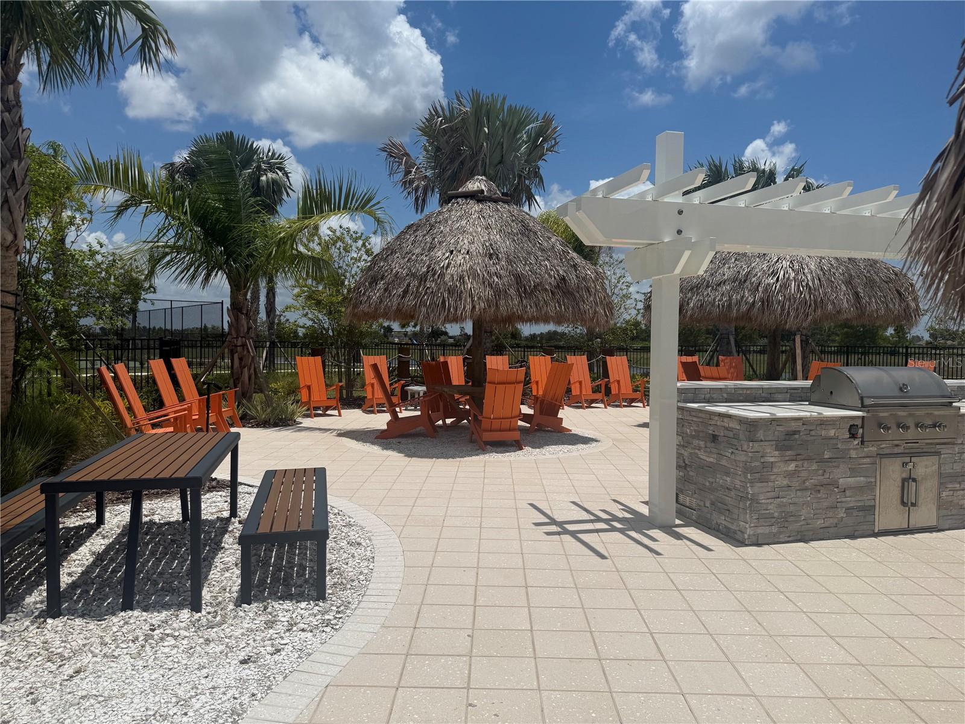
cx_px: 482
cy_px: 362
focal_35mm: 24
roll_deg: -0.4
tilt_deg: -1.3
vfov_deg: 56.8
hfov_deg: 71.6
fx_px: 669
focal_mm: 6.76
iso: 80
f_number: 1.78
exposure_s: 1/14286
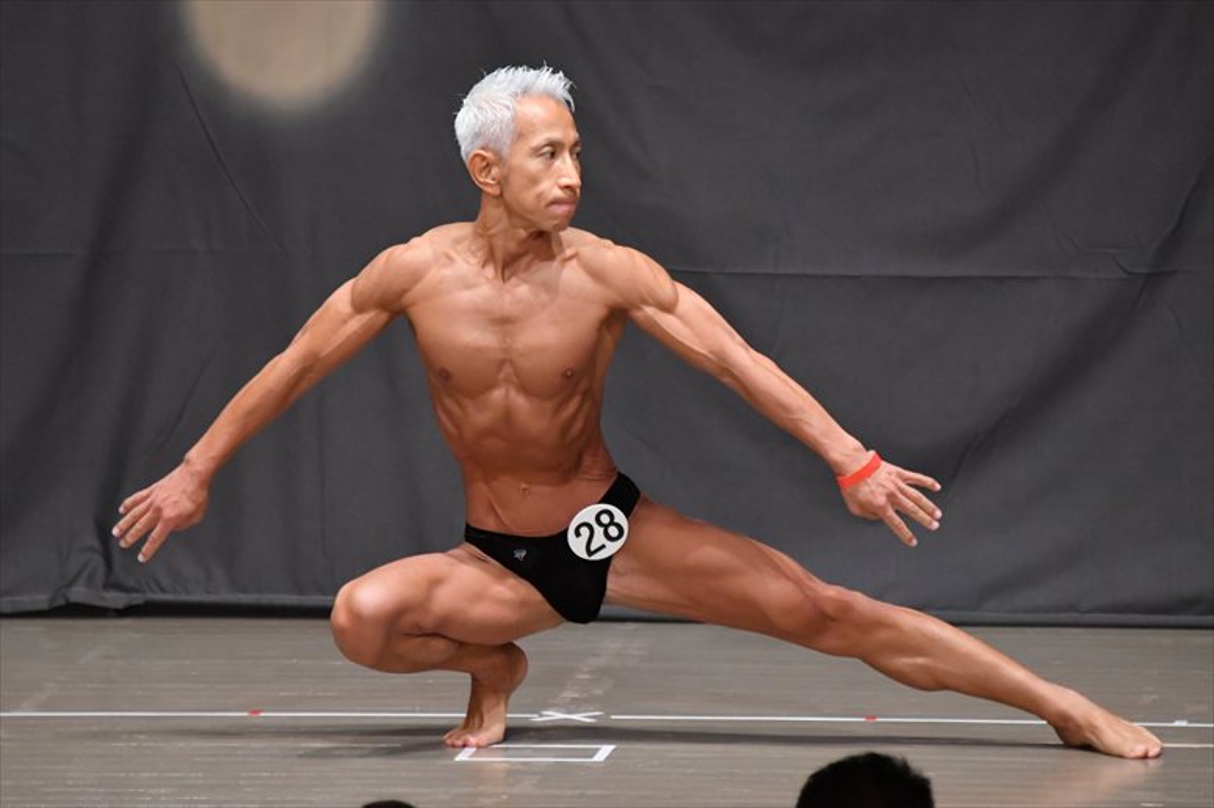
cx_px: 607
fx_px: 11629
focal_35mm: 345
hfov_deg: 6.0
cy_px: 404
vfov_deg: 4.0
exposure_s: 1/400
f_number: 5.6
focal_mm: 230
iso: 6400
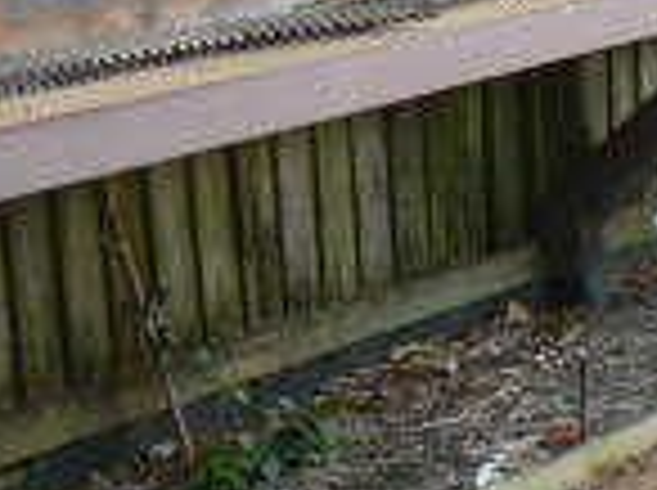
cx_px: 1395
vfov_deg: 10.0
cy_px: 589
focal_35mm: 145
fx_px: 2748
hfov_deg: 11.9
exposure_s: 1/125
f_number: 2.8
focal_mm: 5.5
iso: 100
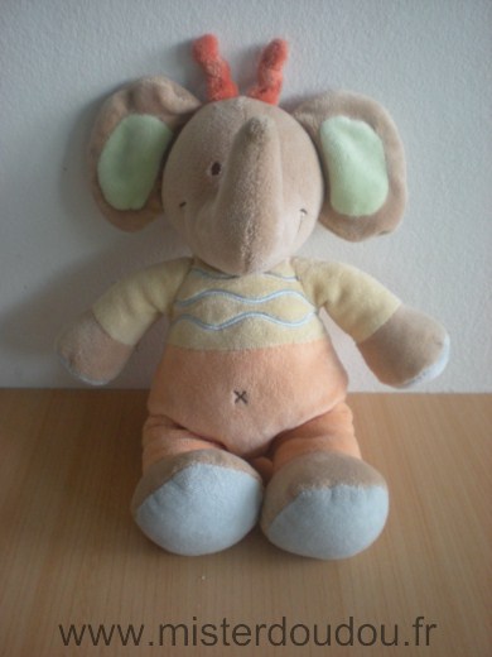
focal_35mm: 38
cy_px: 328
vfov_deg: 49.0
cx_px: 246
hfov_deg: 37.7
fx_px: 720
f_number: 3.1
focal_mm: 6.3
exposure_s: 1/7.9
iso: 234
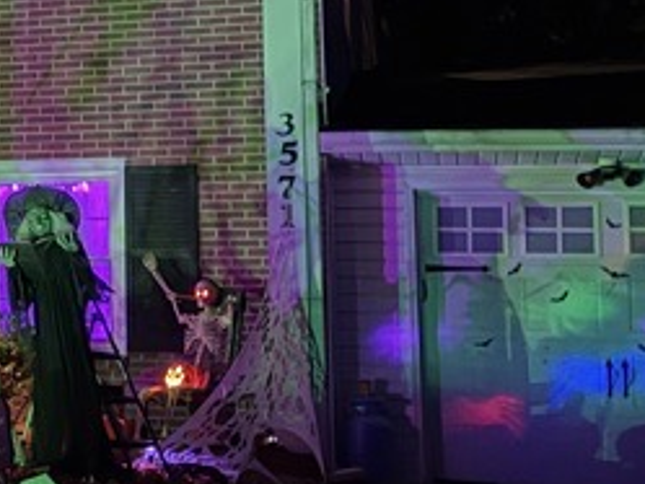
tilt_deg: +9.3
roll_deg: -3.3
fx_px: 1939
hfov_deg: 16.0
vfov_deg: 14.2
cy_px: 132
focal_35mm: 104
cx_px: -523
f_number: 1.78
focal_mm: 6.76
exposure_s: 1/12
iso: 1000
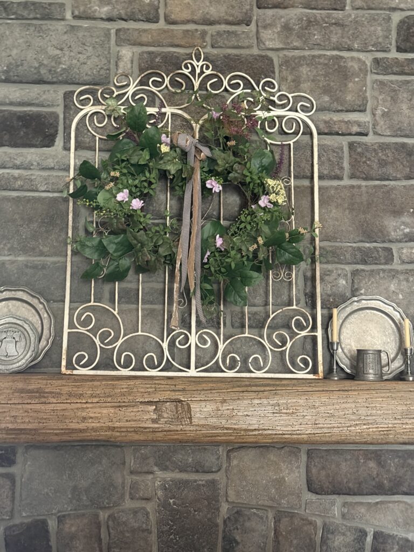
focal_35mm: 48
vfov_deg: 39.7
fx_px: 765
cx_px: 207
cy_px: 276
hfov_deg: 30.3
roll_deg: -1.2
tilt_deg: +8.4
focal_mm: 6.76
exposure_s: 1/30
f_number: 1.78
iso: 800
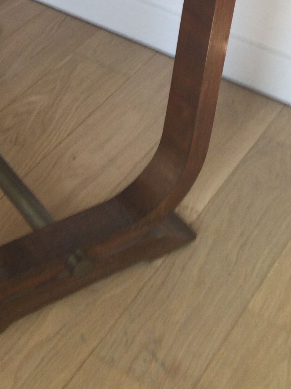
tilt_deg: -29.3
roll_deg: -0.5
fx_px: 919
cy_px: -55
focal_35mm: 82
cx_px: -19
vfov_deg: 22.3
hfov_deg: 17.4
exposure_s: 1/50
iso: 32
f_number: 2.4
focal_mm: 3.3
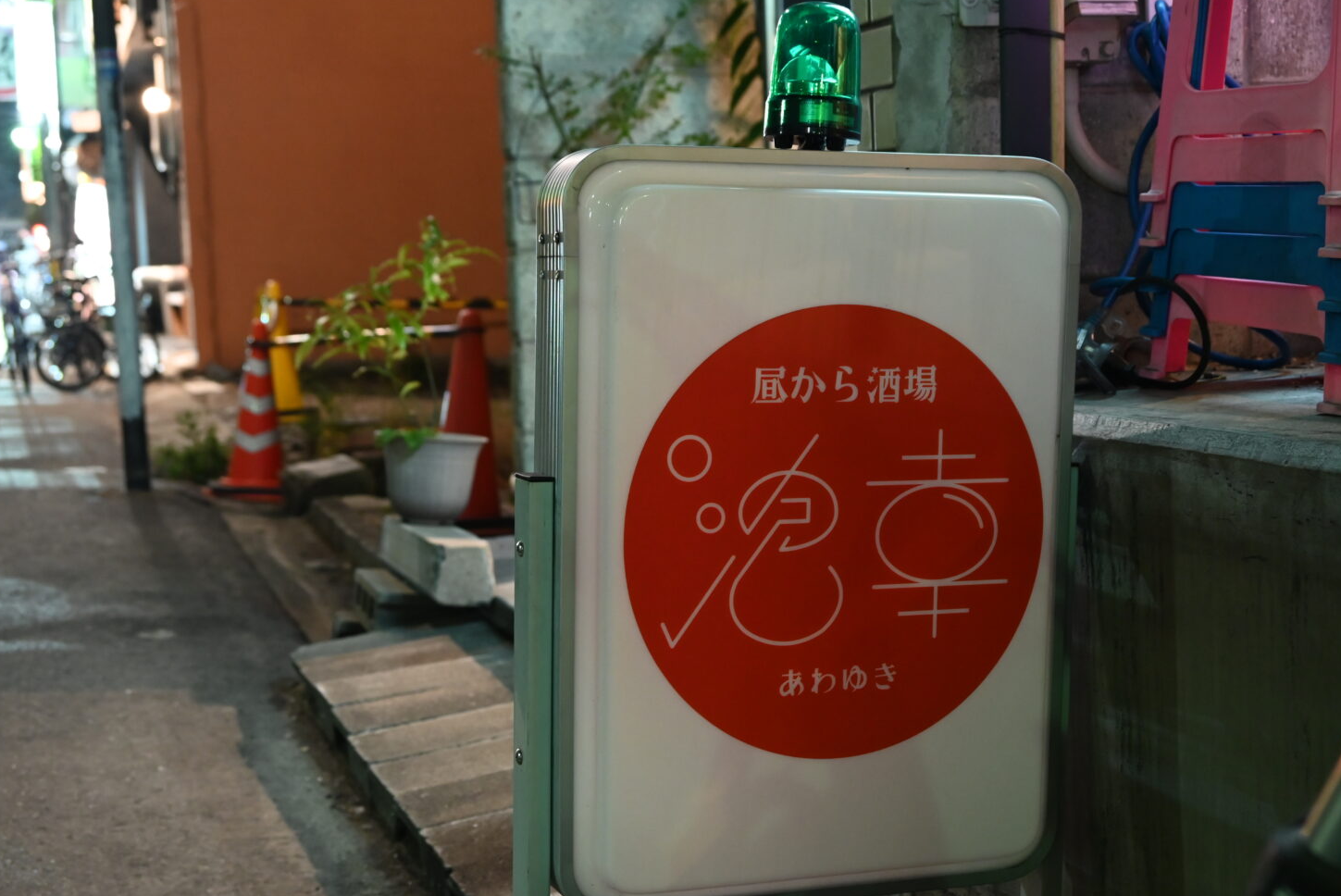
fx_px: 1975
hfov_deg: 37.5
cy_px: 506
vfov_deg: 25.5
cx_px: 715
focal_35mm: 53
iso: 2000
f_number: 5
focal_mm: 40
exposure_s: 1/8
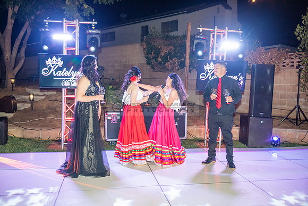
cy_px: 103
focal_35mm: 34
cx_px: 154
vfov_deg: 38.9
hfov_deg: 55.8
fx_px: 291
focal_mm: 34
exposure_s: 1/100
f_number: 3.2
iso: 1600
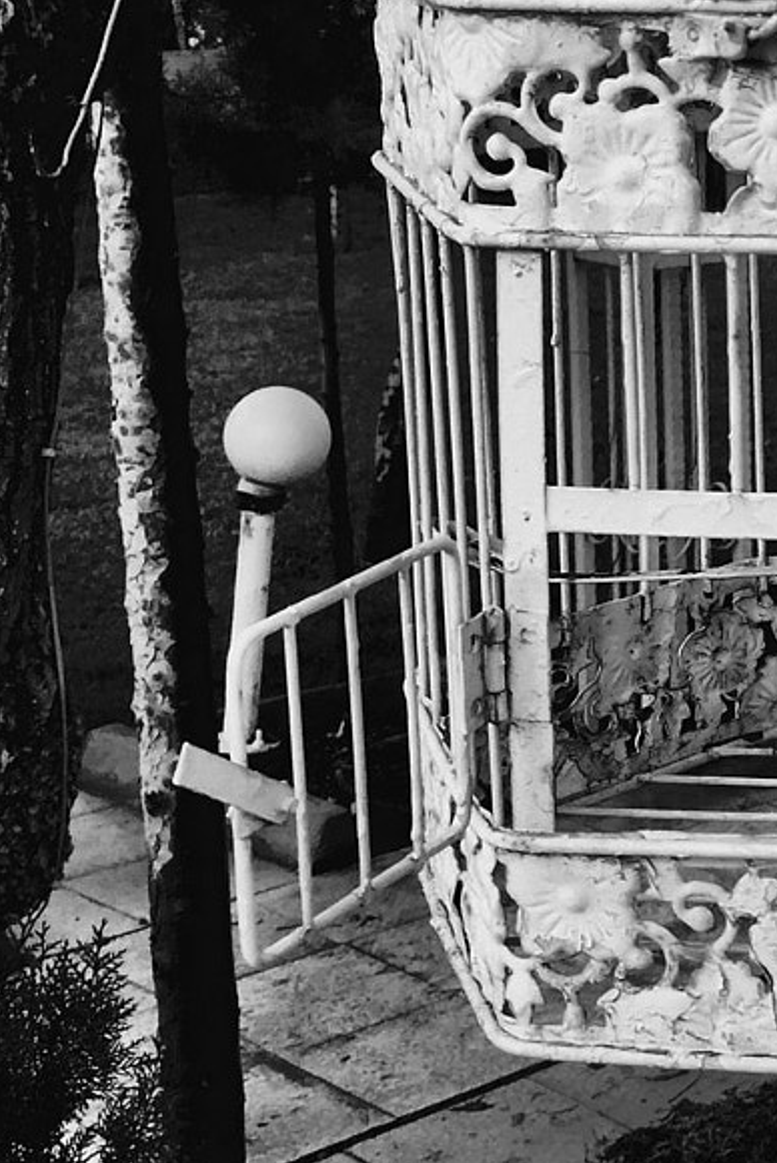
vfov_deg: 24.3
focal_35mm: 83
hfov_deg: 15.4
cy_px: 392
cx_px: 1109
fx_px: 2684
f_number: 2.2
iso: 32
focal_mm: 4.15
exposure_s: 1/549
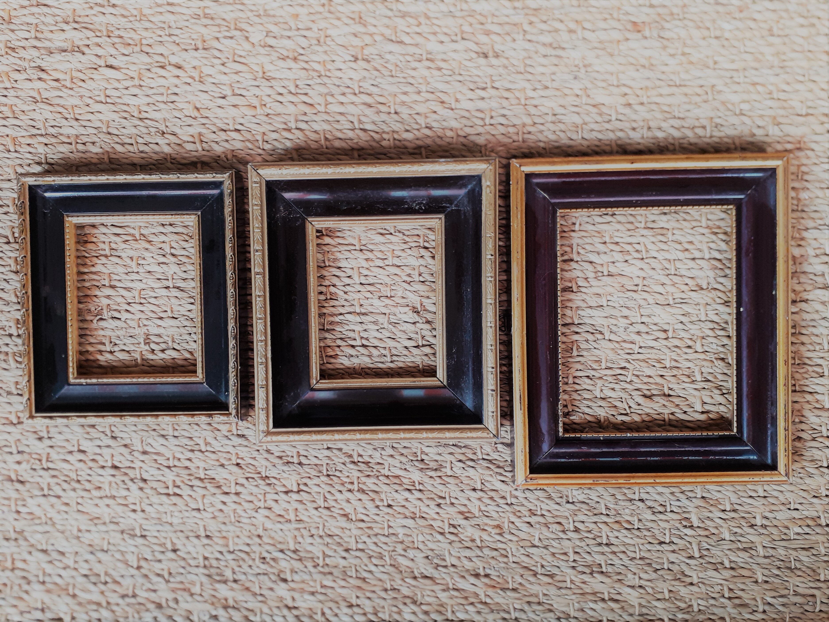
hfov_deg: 65.3
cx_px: 414
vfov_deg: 51.4
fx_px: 647
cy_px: 311
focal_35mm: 27
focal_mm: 3.6
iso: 160
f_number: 1.9
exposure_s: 1/50
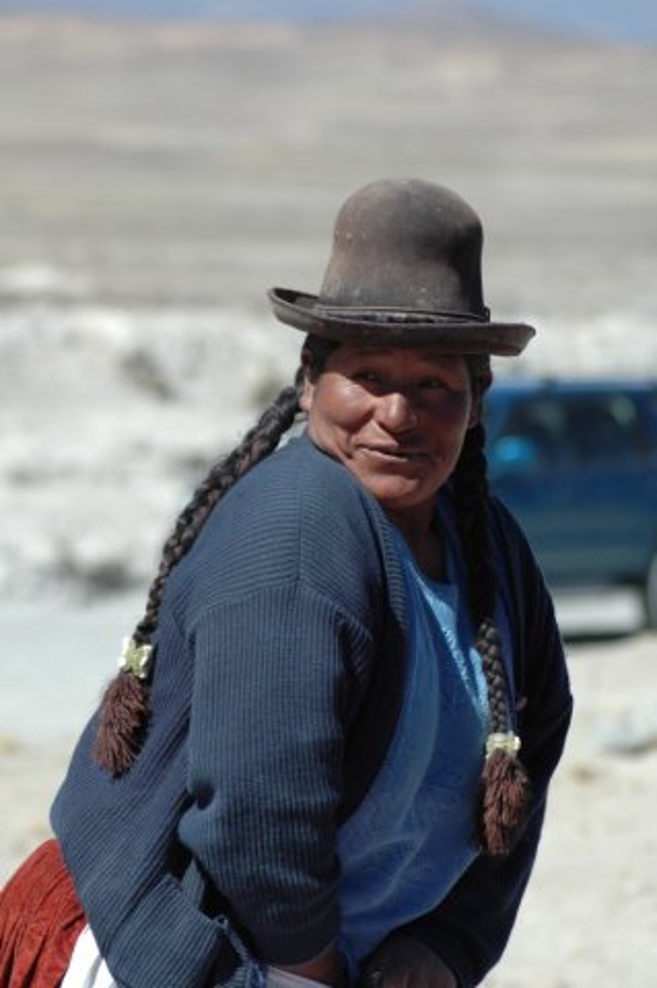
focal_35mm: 195
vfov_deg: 10.6
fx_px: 5349
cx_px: 328
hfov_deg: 7.0
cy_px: 494
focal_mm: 130
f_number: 5
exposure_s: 1/800
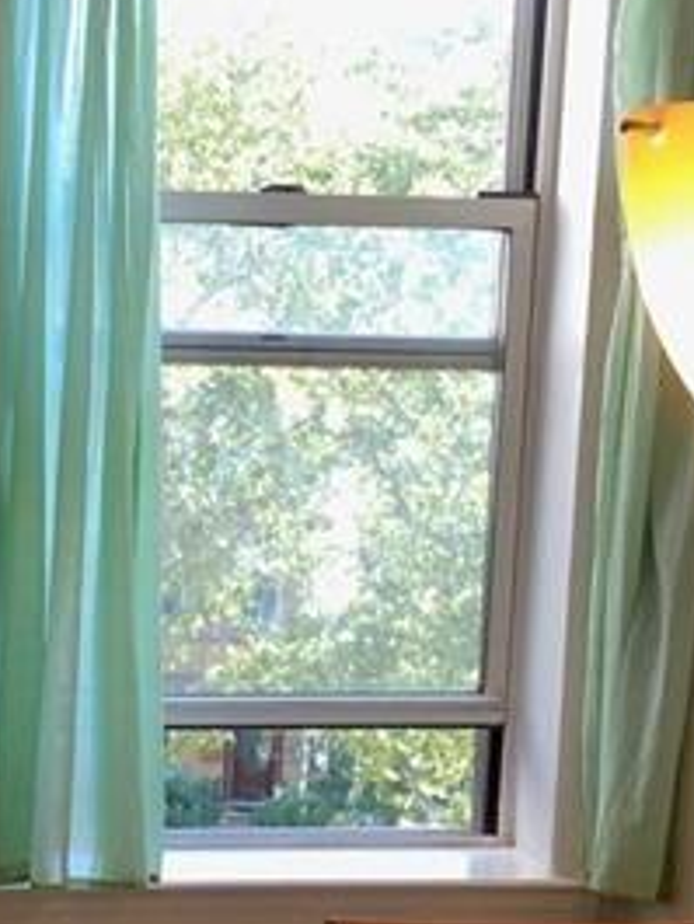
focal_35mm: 81
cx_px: 70
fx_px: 2164
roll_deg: -0.7
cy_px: 725
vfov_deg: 23.8
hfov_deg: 17.9
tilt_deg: -10.1
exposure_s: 1/40
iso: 25
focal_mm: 3.99
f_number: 1.8
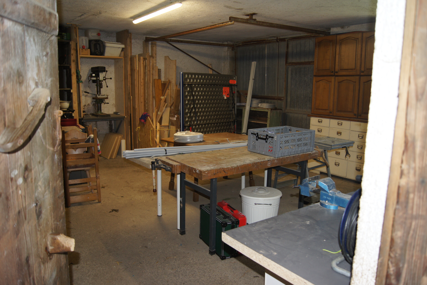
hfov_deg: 67.4
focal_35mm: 27
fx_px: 320
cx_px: 214
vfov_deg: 48.0
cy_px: 142
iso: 320
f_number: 3.5
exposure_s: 1/60
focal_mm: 18
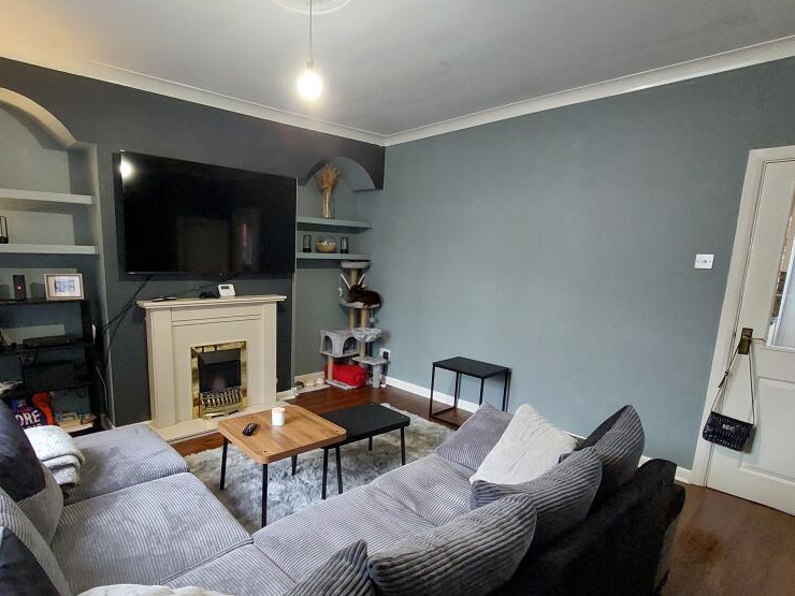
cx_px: 322
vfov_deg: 71.3
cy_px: 336
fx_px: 413
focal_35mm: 18
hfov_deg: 86.8
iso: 400
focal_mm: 1.74
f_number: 2.2
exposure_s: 1/25
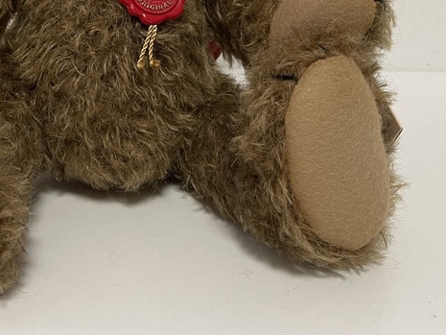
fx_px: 709
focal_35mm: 55
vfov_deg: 24.9
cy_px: -24
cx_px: 82
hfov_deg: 33.8
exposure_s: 1/50
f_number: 1.6
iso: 80
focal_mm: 5.1
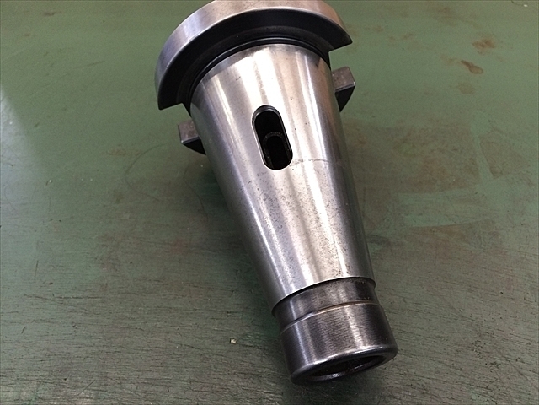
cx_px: 270
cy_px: 202
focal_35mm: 29
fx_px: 452
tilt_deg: -47.1
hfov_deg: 61.7
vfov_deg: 48.2
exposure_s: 1/30
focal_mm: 4.15
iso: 80
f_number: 2.2
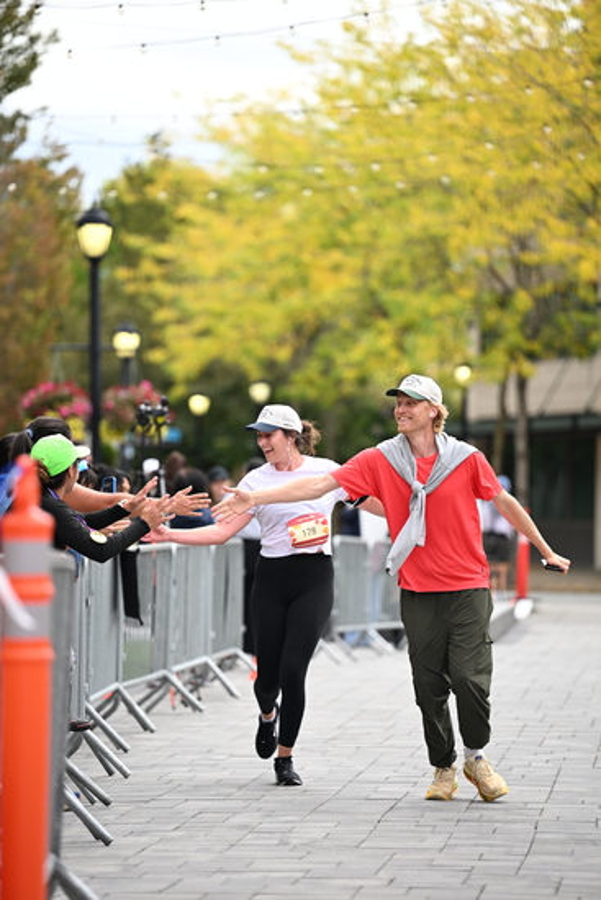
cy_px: 450
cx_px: 300
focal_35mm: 170
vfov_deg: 12.1
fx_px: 4254
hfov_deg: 8.1
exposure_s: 1/2000
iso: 640
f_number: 2.8
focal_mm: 170
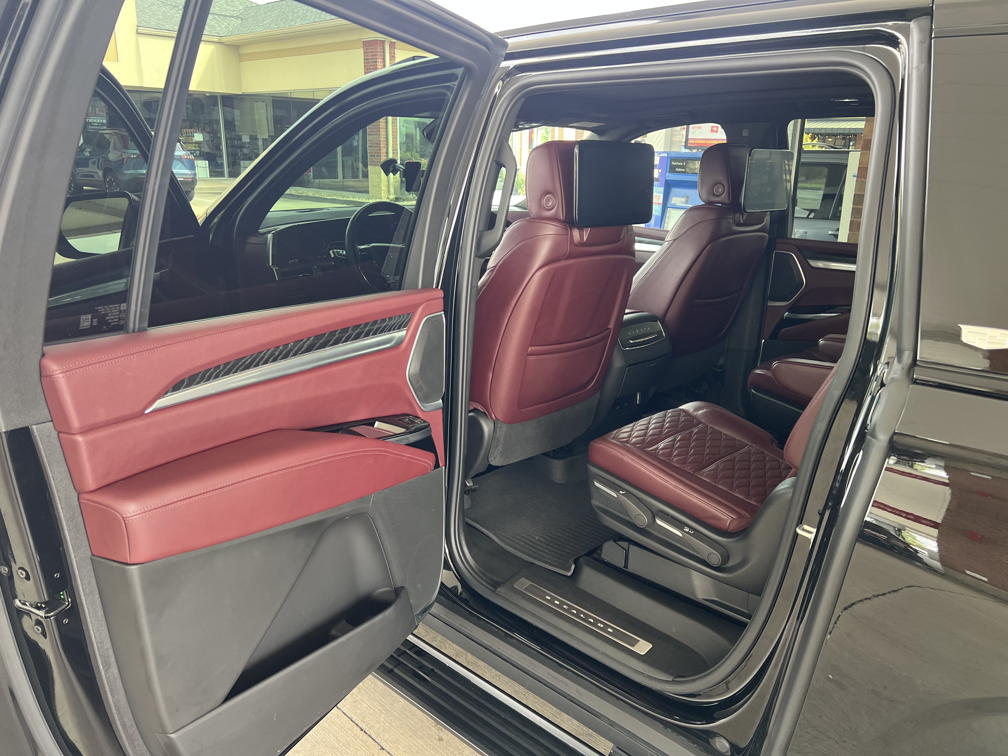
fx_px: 757
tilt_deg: -16.5
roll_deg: -1.3
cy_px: 378
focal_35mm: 26
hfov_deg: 67.3
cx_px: 504
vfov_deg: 53.1
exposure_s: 1/121
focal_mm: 5.7
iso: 100
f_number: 1.5
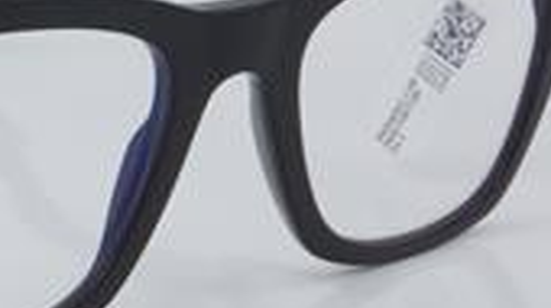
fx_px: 2699
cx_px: -32
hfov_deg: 11.5
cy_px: 136
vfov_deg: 6.5
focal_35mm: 185
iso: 100
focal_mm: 50
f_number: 32
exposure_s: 1/3
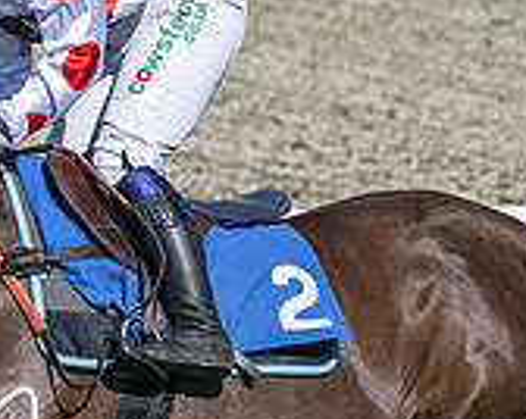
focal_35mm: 545
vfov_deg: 2.8
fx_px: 8474
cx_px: -197
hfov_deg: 3.5
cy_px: 349
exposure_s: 1/3200
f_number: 4
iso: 200
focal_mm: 87
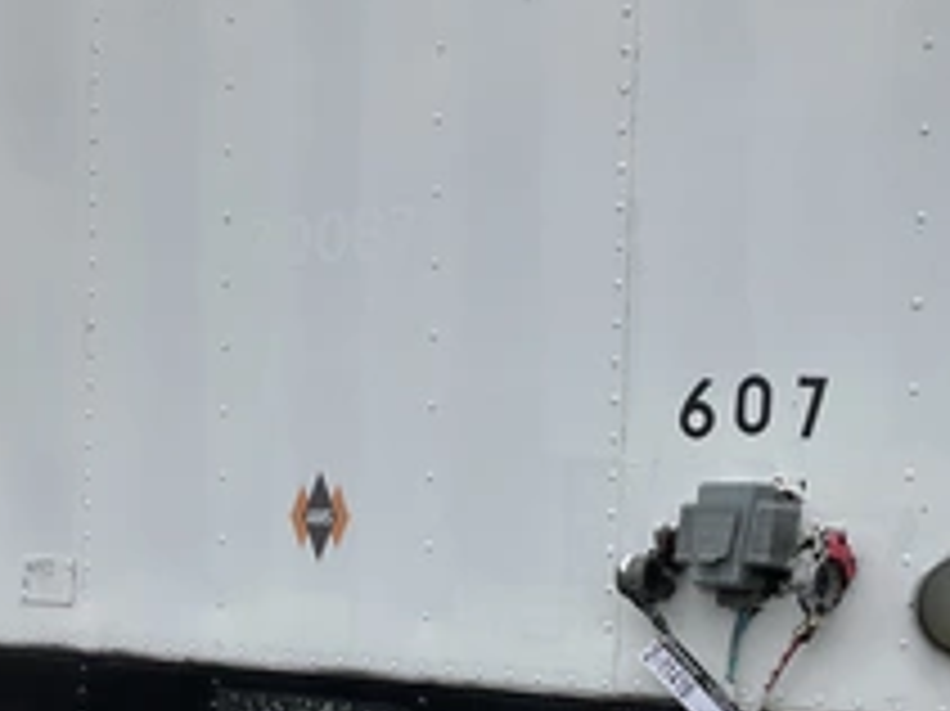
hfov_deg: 34.8
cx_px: 576
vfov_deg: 25.9
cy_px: 594
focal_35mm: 55
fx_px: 1509
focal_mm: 3
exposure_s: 1/1377
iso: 25
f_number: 1.8
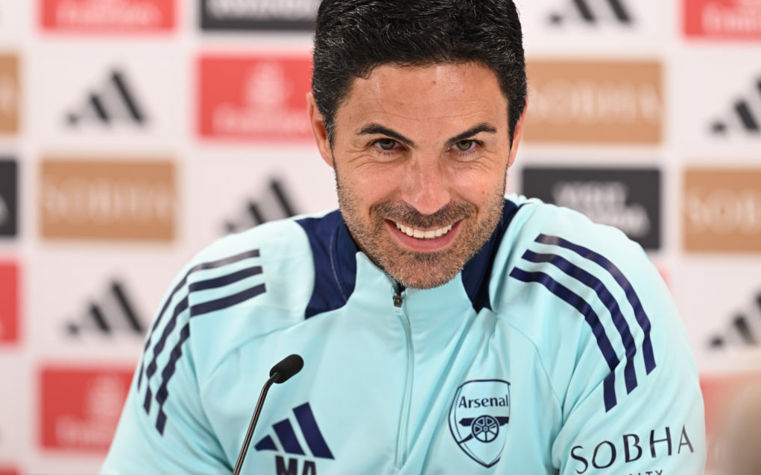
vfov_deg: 2.9
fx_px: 9436
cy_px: 196
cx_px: 390
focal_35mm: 455
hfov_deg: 4.6
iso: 500
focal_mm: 400
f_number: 4
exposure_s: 1/60
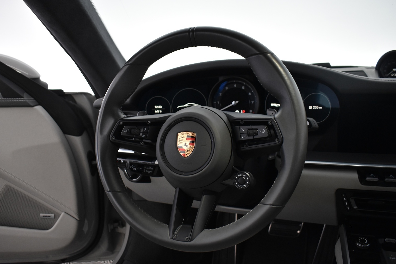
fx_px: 352
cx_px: 186
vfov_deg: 41.1
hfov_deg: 58.7
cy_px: 137
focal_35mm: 32
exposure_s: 1/30
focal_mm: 20
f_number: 3.8
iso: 1100
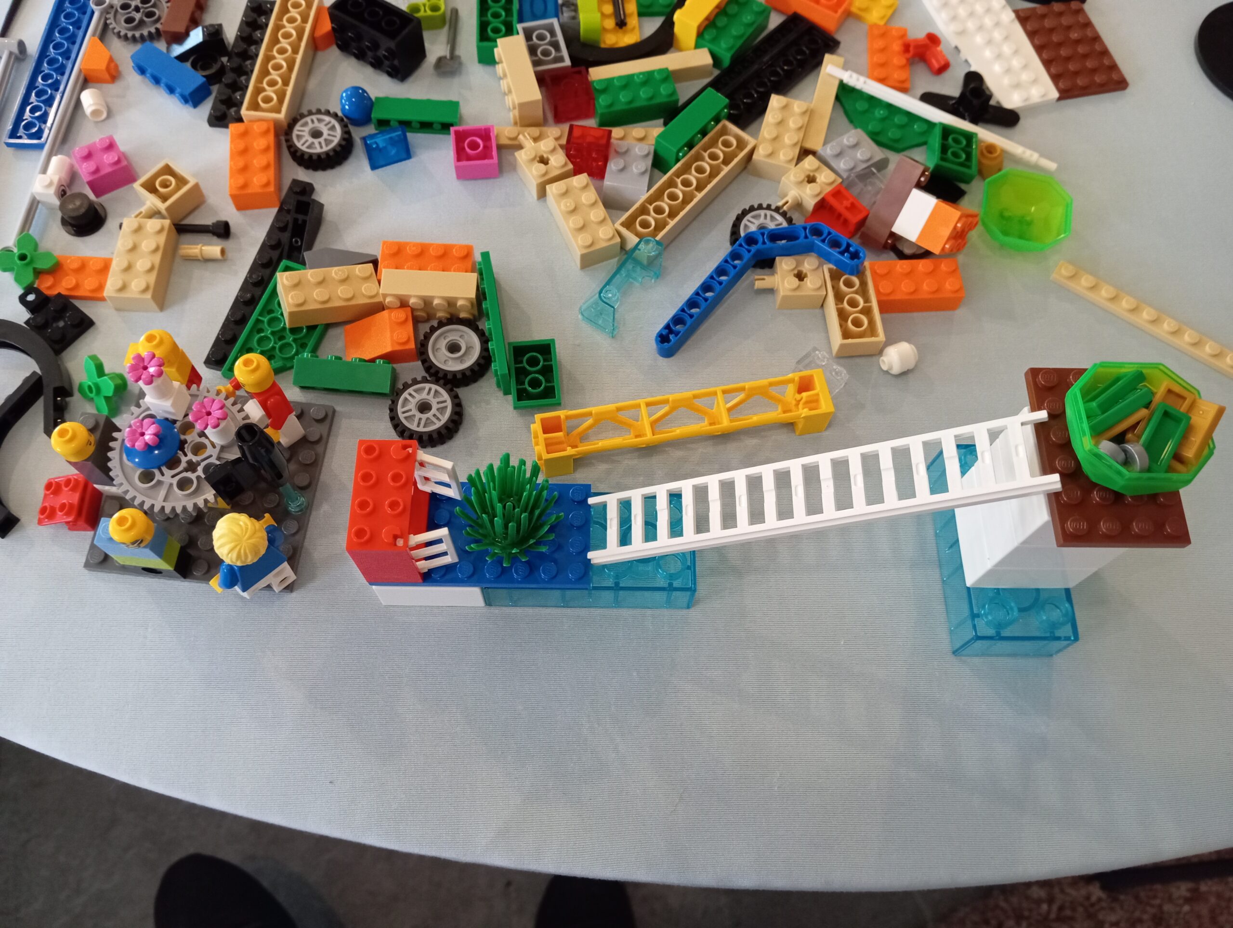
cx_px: 616
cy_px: 464
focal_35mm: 28
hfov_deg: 63.4
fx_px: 999
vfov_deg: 49.9
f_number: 1.8
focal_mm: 4.22
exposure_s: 1/33.3
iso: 953
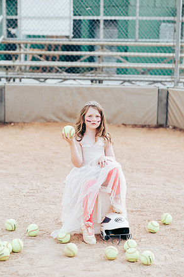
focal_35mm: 88
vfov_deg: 23.1
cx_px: 94
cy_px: 143
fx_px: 675
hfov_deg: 15.5
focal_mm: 85
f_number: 2.8
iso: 160
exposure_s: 1/500
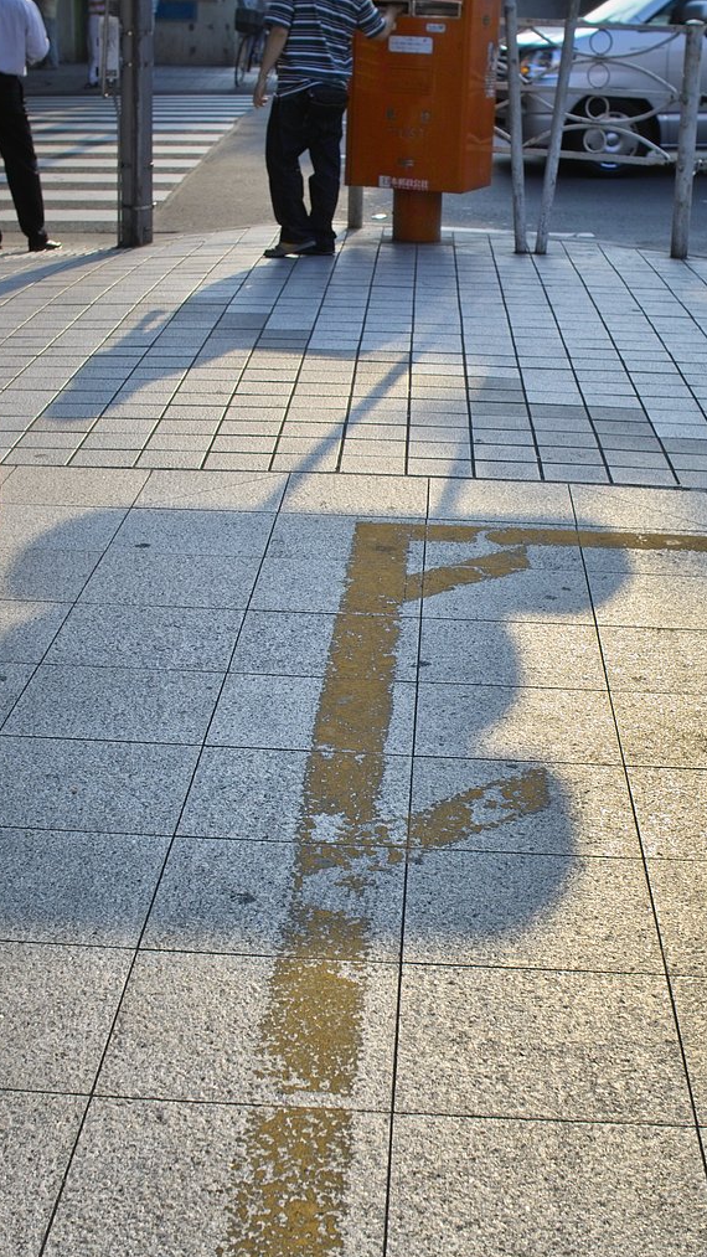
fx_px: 1799
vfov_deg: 38.5
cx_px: 329
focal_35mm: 54
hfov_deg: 22.2
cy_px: 633
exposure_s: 1/320
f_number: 5.6
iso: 100
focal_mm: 30
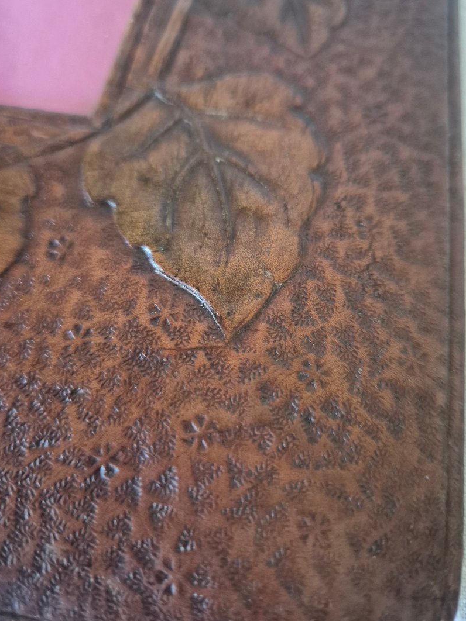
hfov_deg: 53.0
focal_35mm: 26
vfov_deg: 67.2
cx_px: 248
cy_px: 282
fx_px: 467
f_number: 1.8
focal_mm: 5.4
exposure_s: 1/50
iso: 2000
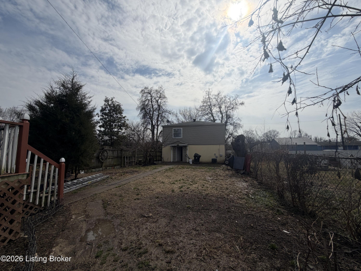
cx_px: 180
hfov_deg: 102.1
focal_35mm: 14
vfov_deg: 85.7
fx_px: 146
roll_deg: +0.3
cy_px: 136
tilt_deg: +5.4
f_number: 2.2
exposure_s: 1/3125
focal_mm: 2.22
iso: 20
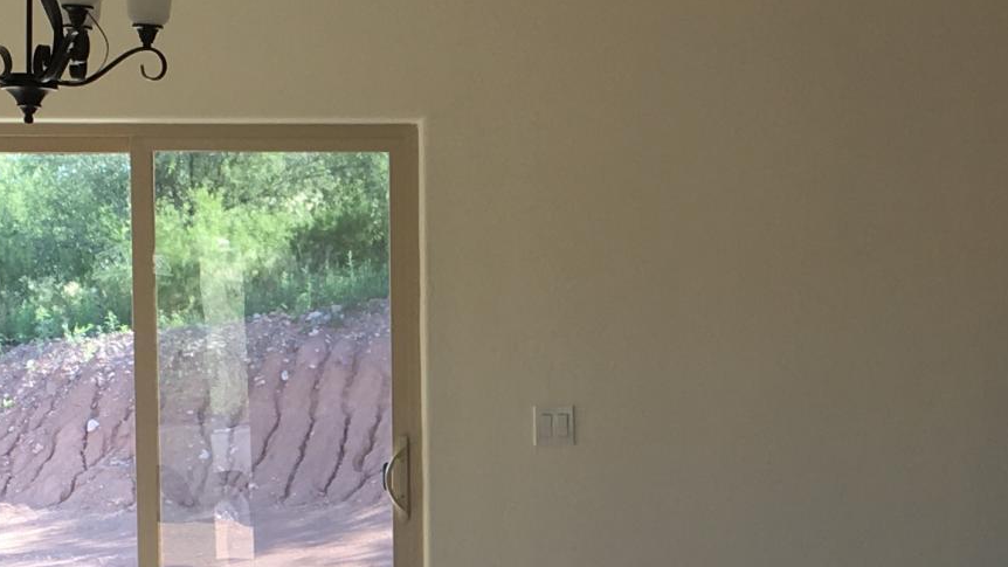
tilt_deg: -5.1
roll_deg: +1.2
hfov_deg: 19.4
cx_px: 619
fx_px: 2940
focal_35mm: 110
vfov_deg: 10.9
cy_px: 563
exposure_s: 1/120
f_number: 2.2
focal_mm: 4.15
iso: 25
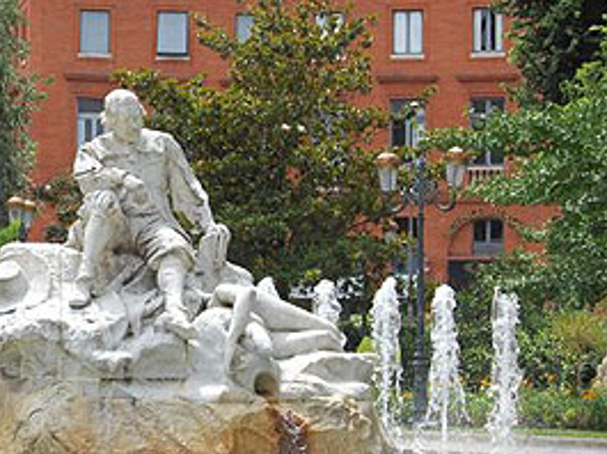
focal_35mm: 103
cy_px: 213
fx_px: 1804
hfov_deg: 19.0
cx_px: 144
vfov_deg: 14.3
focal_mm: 42
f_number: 8
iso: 200
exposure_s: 1/250
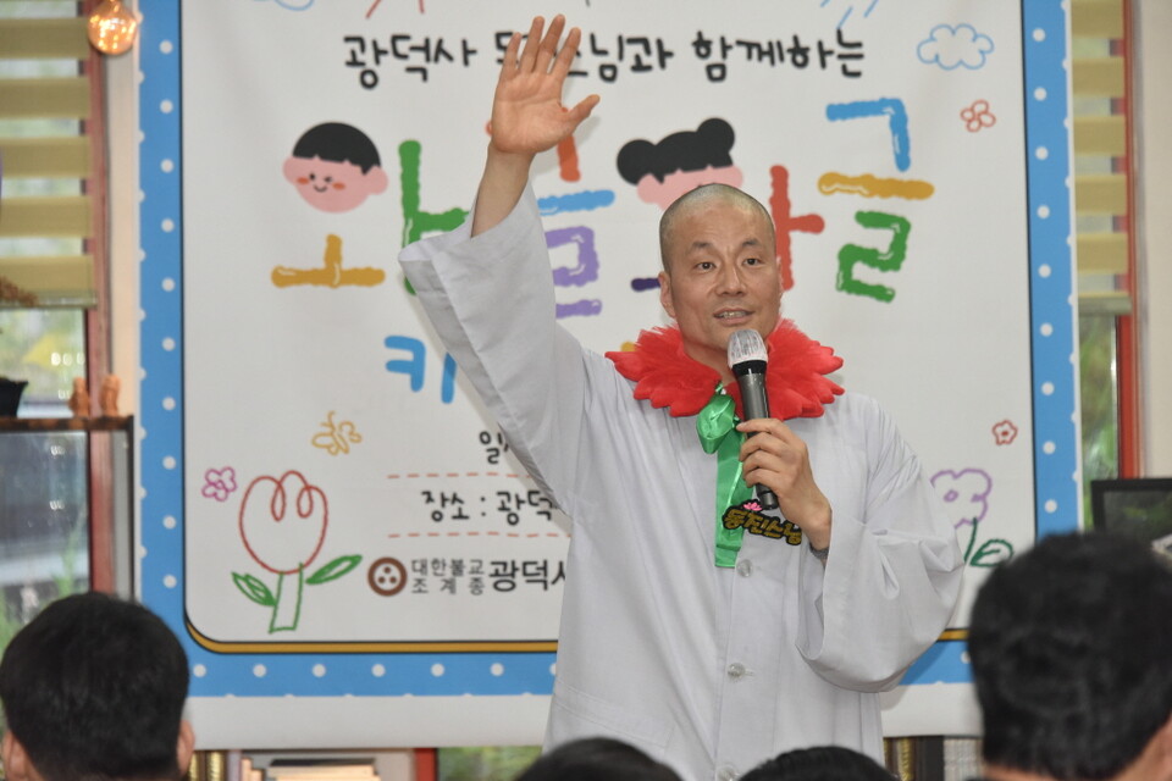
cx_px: 586
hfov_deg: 11.4
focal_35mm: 180
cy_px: 390
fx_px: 5860
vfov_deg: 7.6
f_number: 7.1
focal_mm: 180
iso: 3200
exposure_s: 1/250
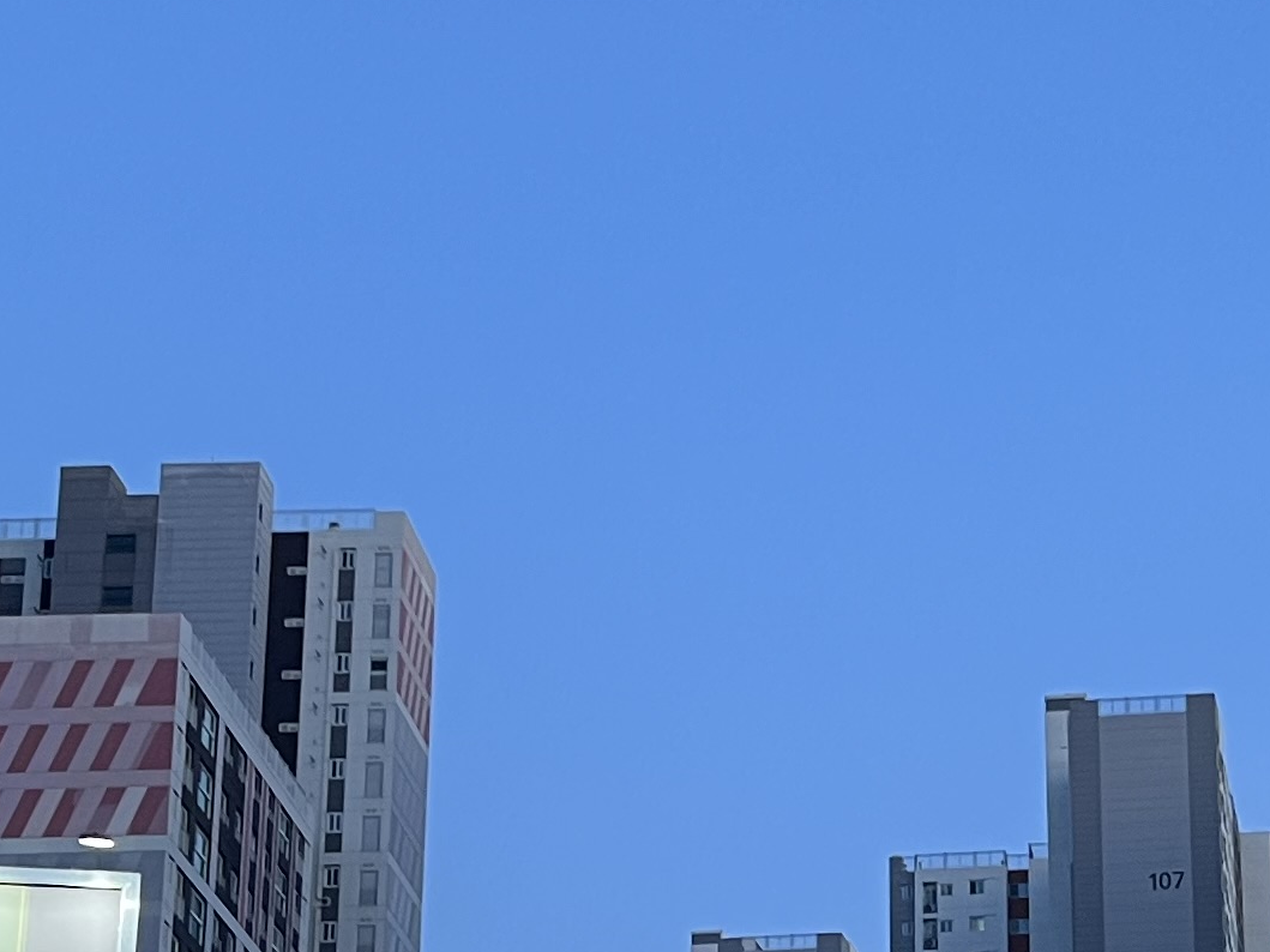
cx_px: 1054
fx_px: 3632
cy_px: 740
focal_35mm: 99
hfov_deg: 19.6
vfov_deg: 14.9
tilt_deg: +19.7
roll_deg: +0.5
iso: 125
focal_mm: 5.7
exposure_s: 1/60
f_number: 1.5
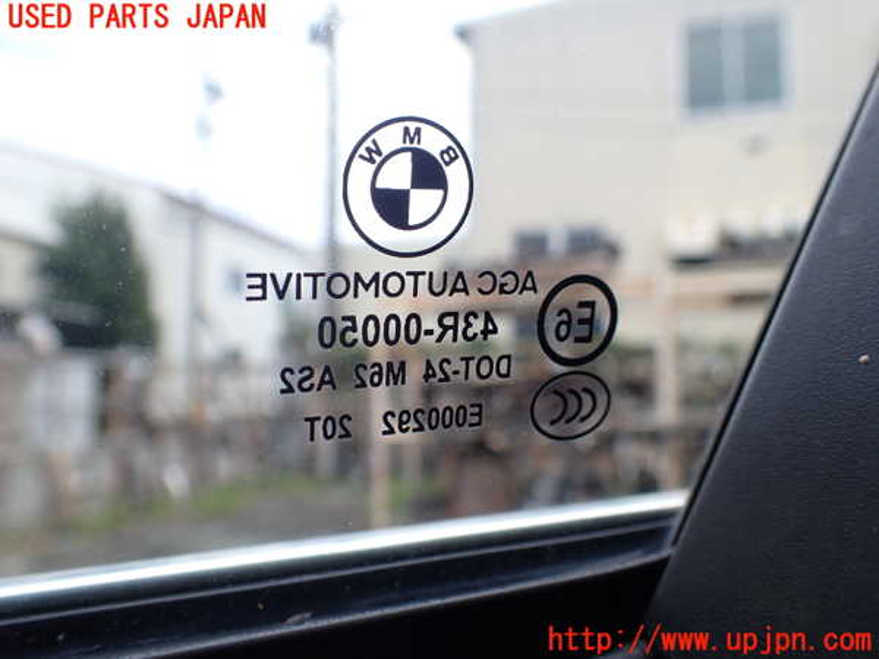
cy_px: 330
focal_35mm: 30
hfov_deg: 60.0
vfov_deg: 46.8
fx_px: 762
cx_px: 440
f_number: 3.2
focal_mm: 5.4
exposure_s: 1/250
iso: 100
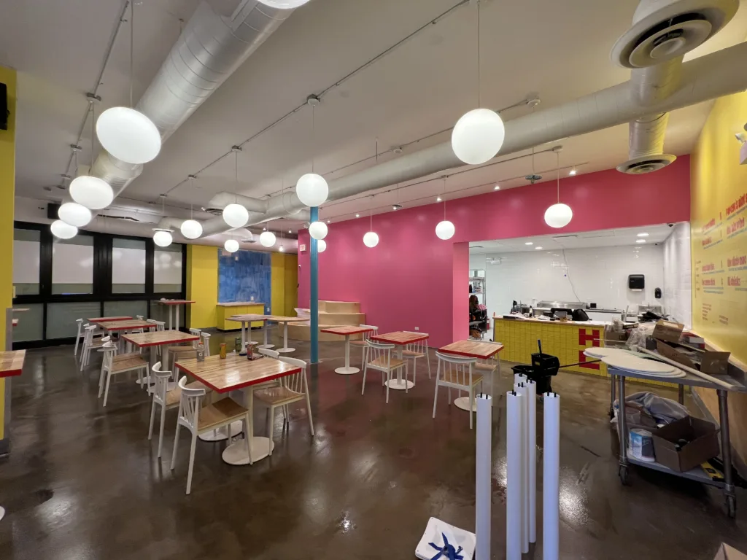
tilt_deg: +0.2
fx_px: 281
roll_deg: -0.9
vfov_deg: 89.9
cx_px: 374
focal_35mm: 13
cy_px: 280
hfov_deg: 106.2
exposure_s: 1/120
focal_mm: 1.57
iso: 160
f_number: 1.8
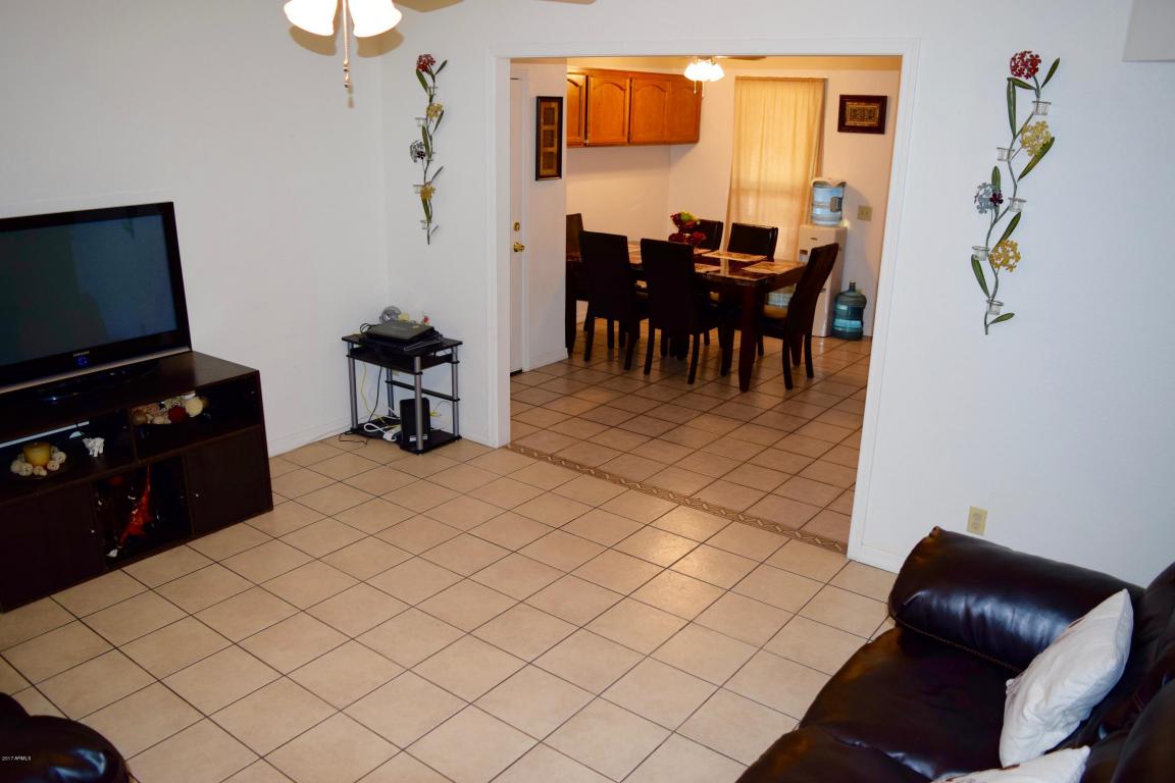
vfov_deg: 47.9
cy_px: 392
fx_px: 881
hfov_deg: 67.4
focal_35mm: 27
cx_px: 588
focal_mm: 18
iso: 800
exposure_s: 1/80
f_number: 4.5
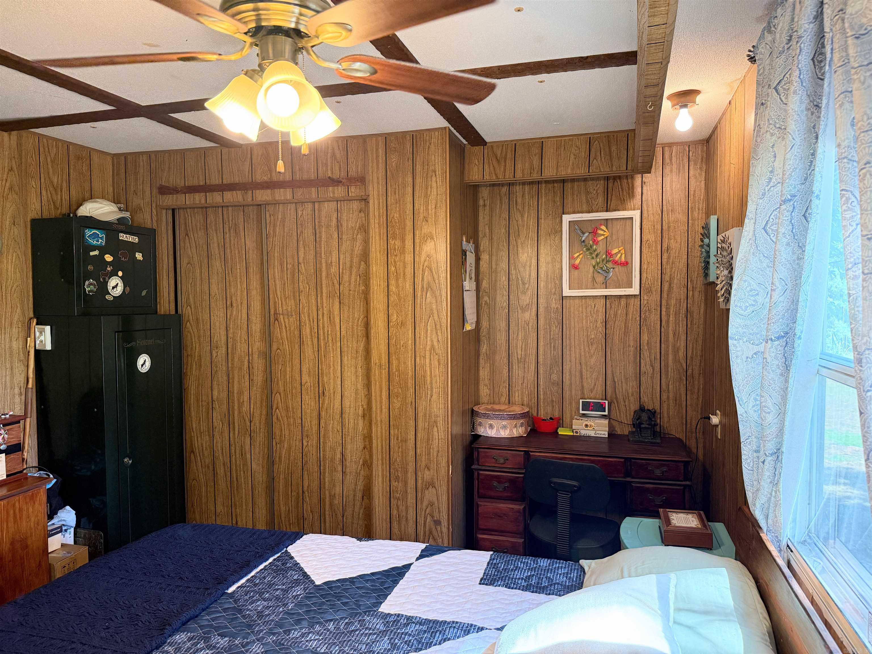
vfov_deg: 56.8
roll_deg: -0.2
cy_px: 327
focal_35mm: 24
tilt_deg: -3.6
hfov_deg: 71.6
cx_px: 436
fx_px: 605
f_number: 1.78
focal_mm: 6.76
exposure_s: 1/120
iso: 320
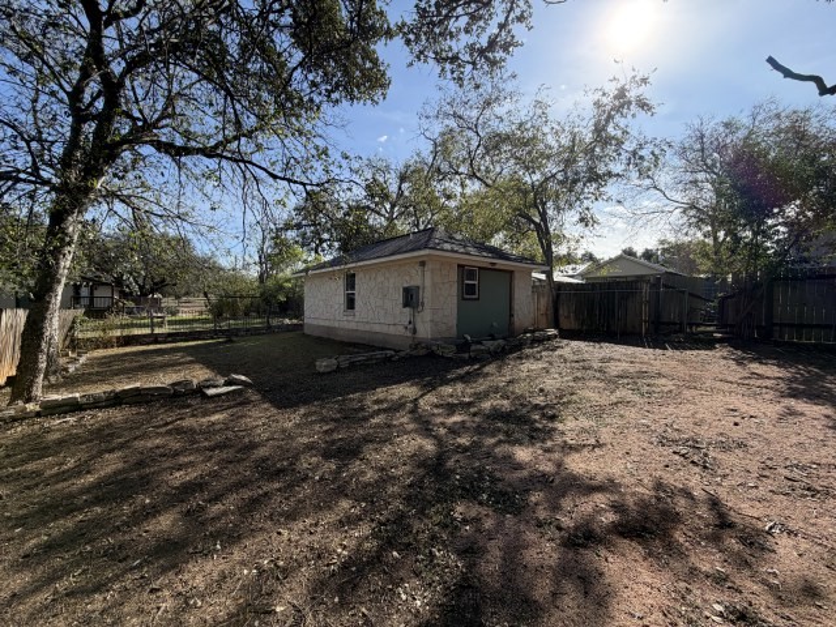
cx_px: 418
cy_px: 314
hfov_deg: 102.1
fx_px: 338
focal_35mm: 14
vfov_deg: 85.7
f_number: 2.2
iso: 32
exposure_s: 1/770
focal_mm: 2.22
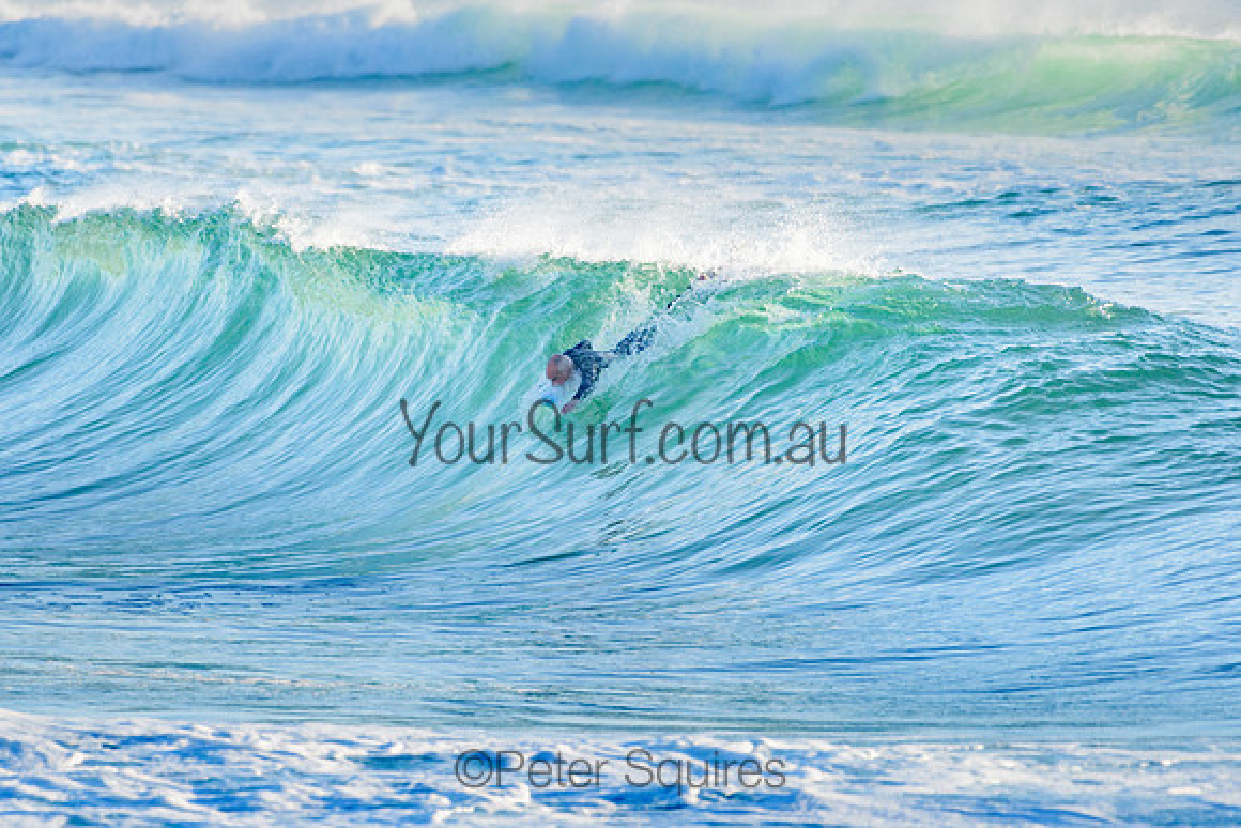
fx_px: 21127
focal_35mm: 613
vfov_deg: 2.2
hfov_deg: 3.4
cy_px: 358
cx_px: 488
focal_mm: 500
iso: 400
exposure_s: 1/2000
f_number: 5.6
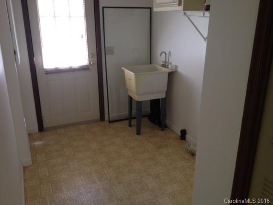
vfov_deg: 40.7
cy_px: 102
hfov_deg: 52.6
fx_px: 276
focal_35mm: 35
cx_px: 136
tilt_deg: -18.9
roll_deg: +0.1
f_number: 2.4
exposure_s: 1/20
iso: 80
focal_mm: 4.28
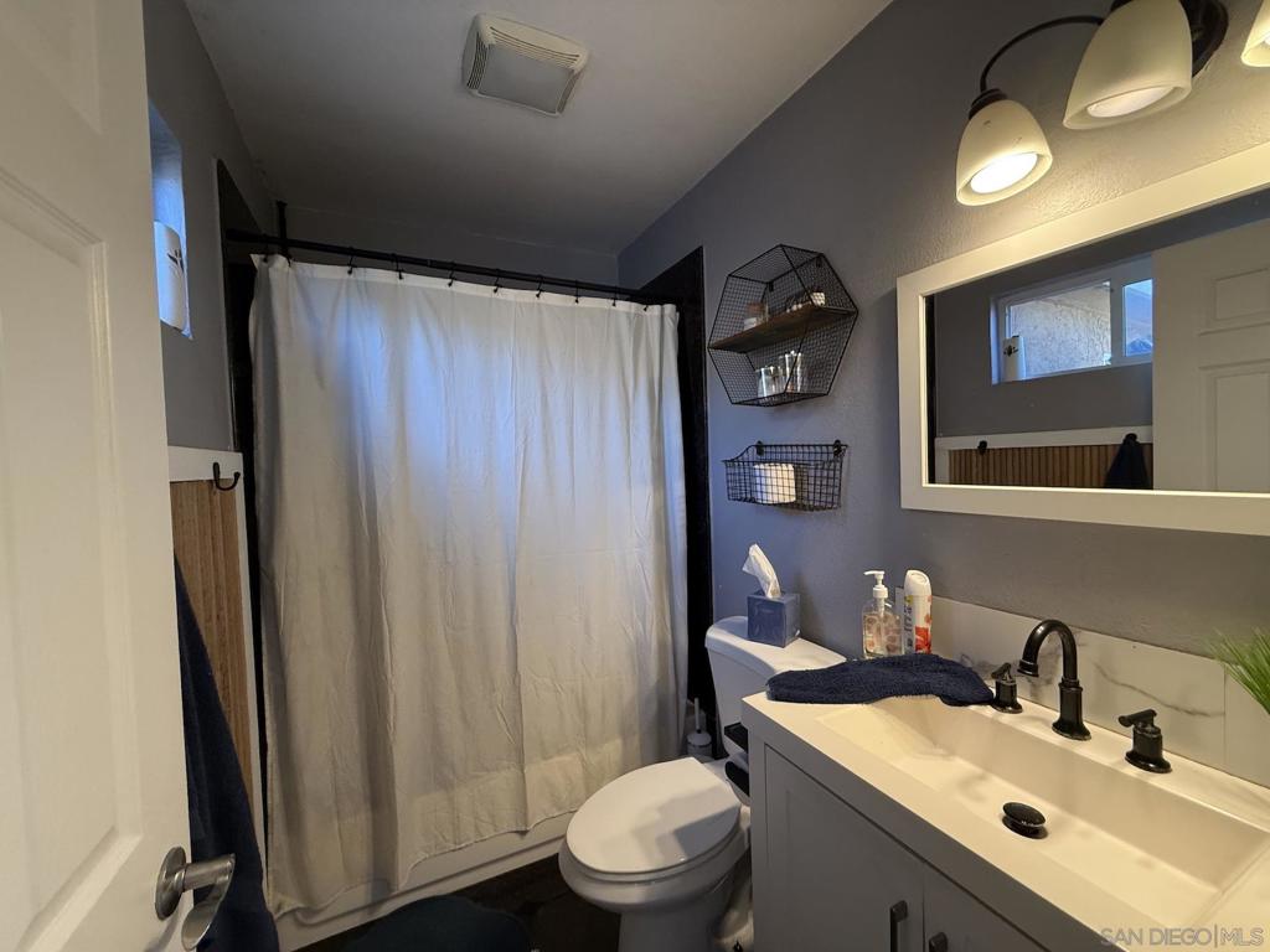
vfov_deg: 85.7
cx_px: 635
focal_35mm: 14
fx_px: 514
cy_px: 476
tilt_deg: -1.6
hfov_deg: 102.1
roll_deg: +0.8
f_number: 2.2
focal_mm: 2.22
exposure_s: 1/120
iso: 250
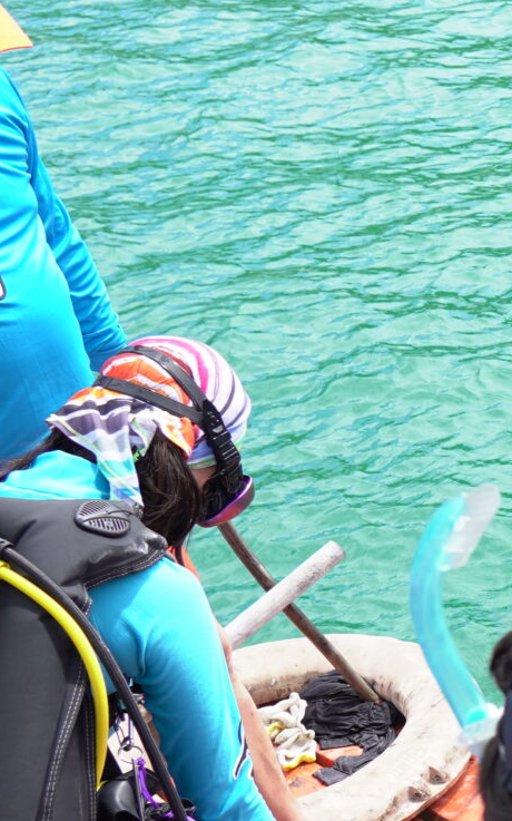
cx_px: 1161
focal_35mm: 85
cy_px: 555
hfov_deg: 12.6
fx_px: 1900
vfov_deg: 24.2
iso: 100
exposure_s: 1/250
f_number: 4.5
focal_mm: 24
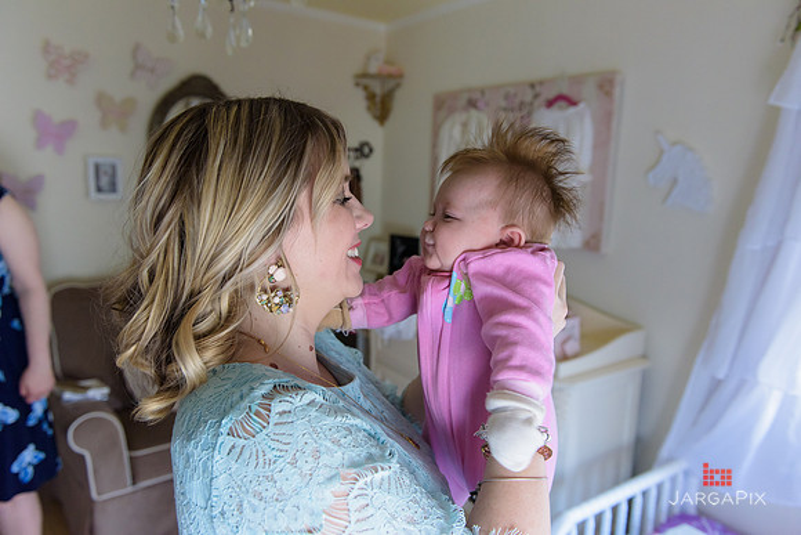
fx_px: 601
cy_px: 268
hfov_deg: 67.4
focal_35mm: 27
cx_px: 400
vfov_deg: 48.0
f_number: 3.2
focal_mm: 27
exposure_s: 1/200
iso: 1600
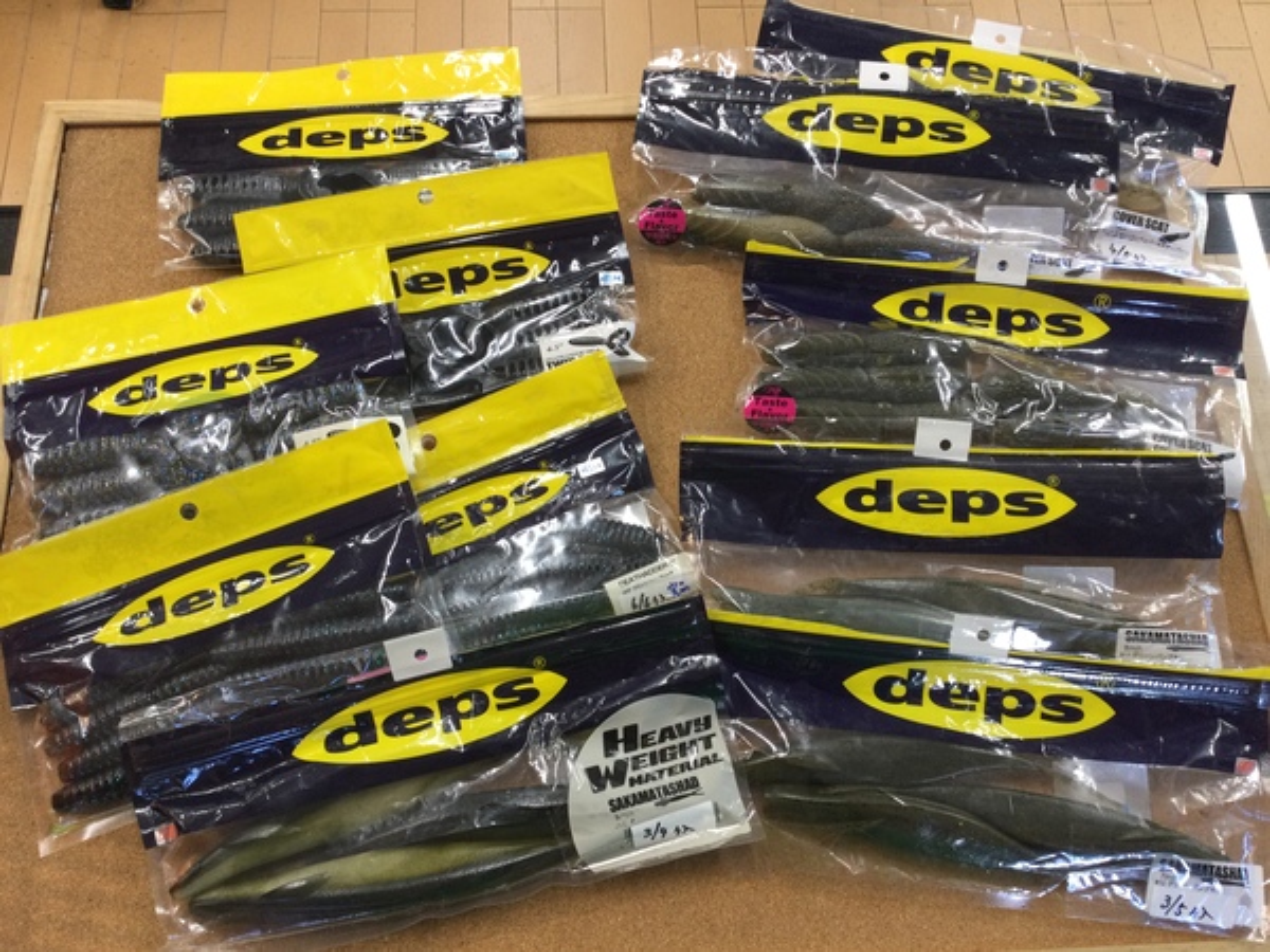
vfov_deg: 45.4
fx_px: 1137
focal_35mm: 31
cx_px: 635
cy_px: 476
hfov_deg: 58.4
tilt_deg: -70.2
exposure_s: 1/30
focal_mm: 3.3
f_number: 2.4
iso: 50
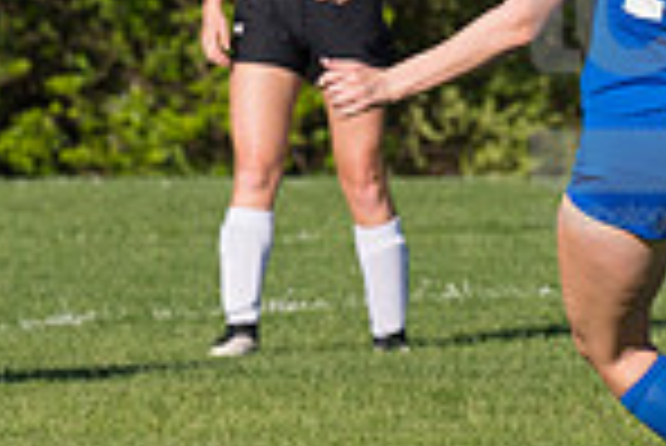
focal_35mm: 1114
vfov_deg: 1.2
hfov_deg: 1.8
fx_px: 20629
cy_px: 72
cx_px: 666
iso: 250
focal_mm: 190
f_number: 5.6
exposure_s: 1/1600
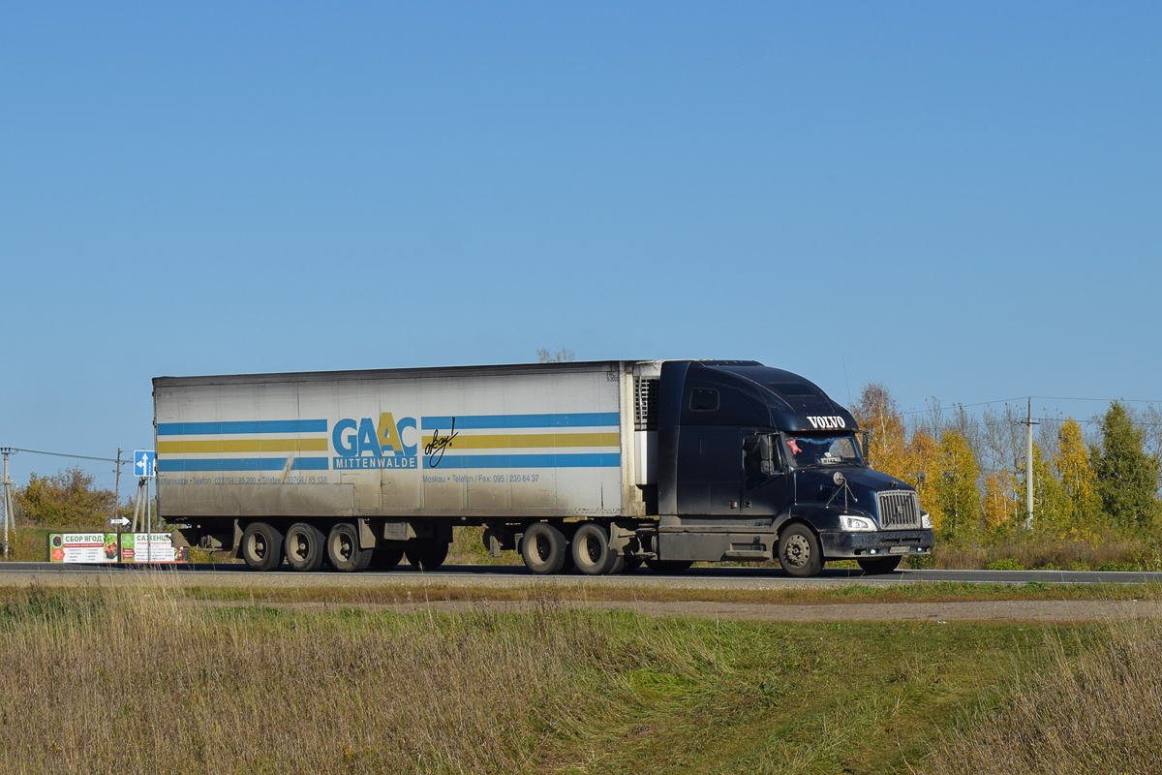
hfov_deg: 24.6
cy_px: 388
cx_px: 581
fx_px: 2663
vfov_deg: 16.6
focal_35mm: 82
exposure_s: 1/1250
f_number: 7.1
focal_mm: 55
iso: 200
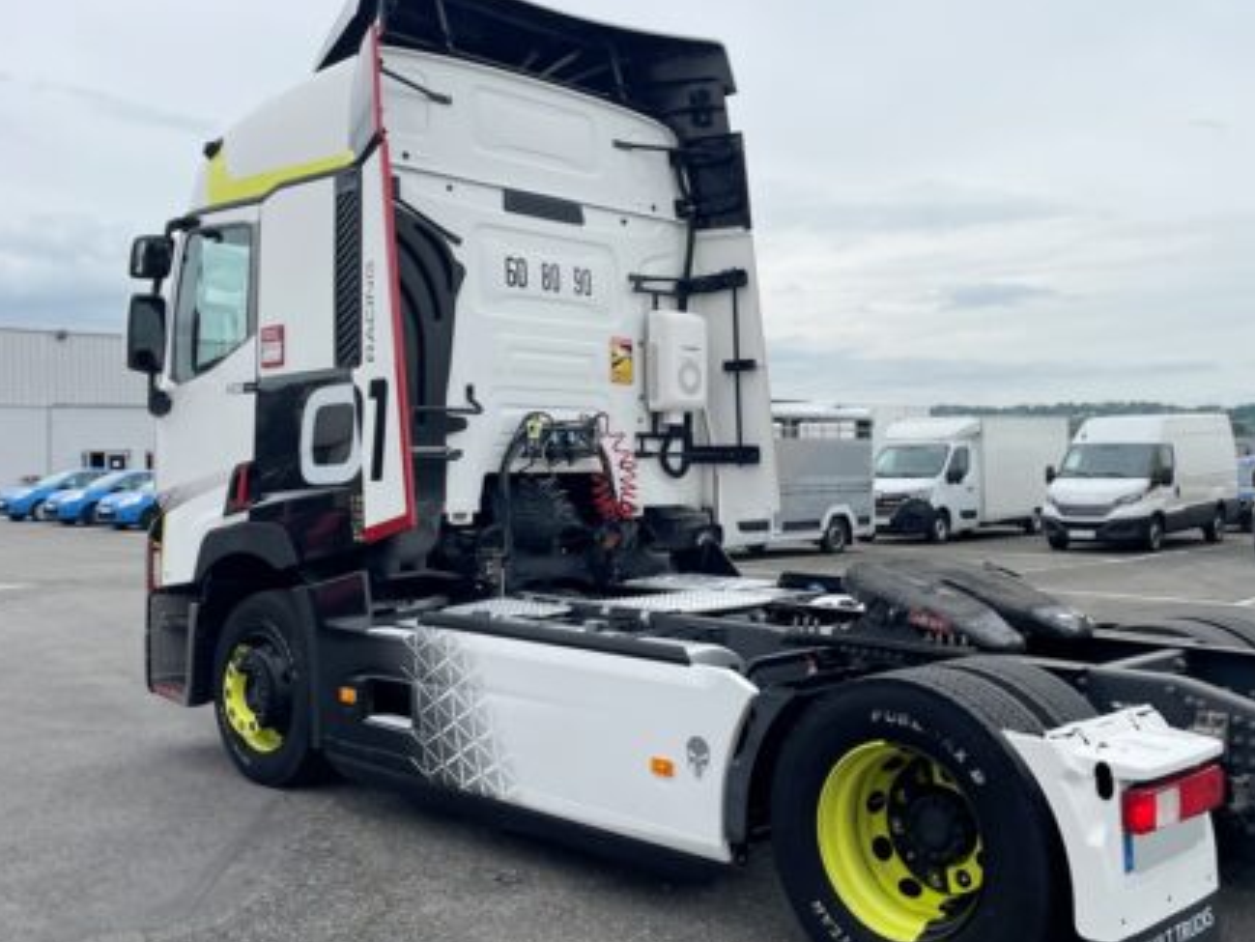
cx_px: 667
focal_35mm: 36
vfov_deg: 39.7
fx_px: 1306
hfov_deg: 51.3
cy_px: 455
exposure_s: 1/2959
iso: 32
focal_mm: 4.2
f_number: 1.6
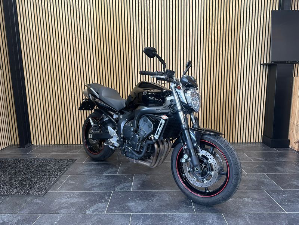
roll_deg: +0.7
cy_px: 112
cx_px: 150
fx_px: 207
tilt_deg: -9.7
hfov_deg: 71.6
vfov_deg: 56.8
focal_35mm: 24
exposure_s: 1/50
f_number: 1.78
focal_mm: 6.86
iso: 125
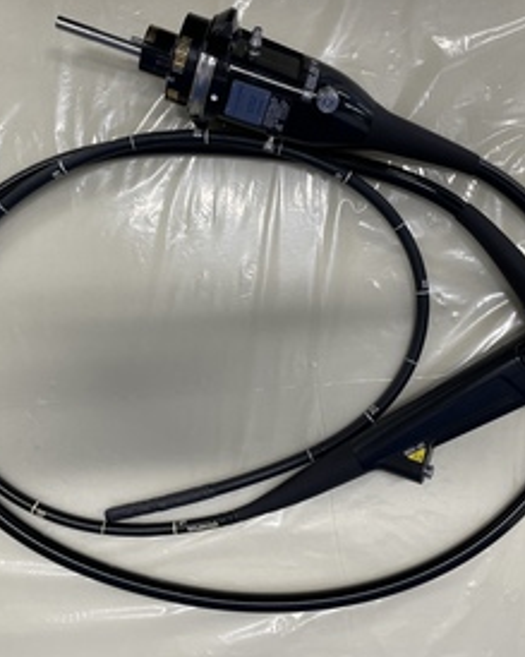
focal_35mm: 37
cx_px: 290
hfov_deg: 40.1
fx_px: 719
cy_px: 307
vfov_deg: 49.1
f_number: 1.6
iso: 80
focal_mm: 4.2
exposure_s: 1/121
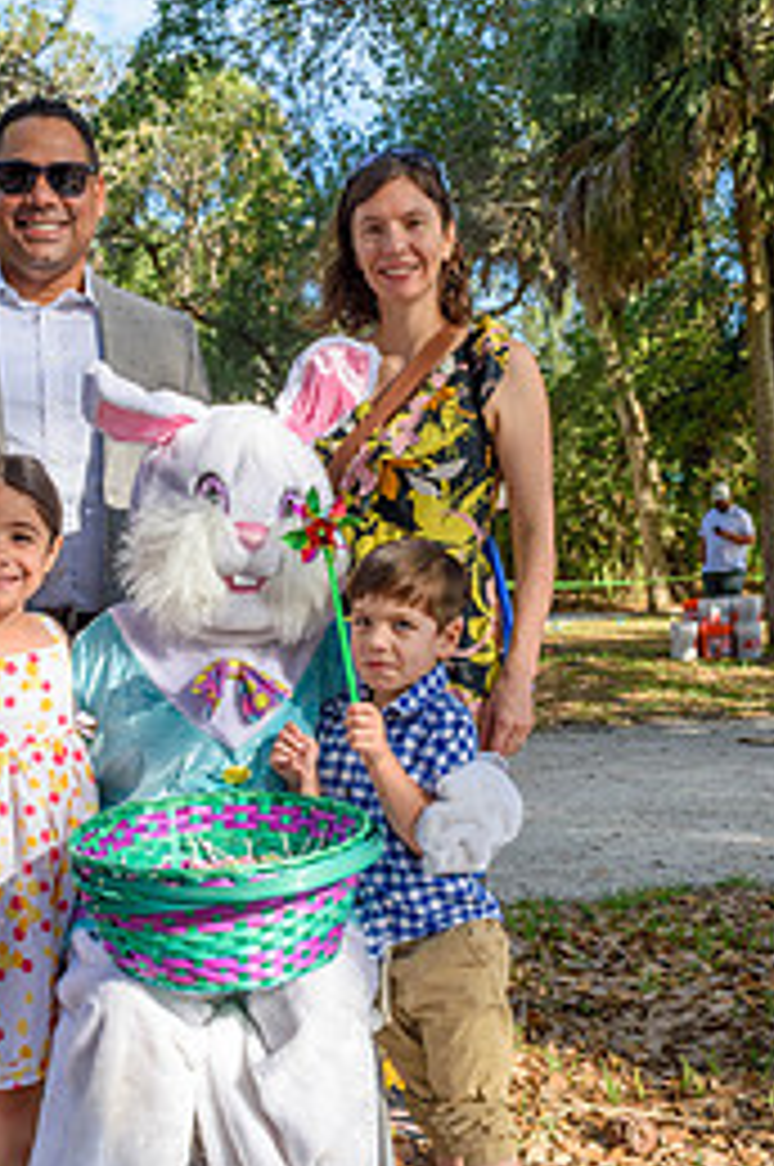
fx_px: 1520
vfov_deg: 41.9
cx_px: 274
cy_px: 648
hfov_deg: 28.4
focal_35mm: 47
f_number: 8
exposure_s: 1/250
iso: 200
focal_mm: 18
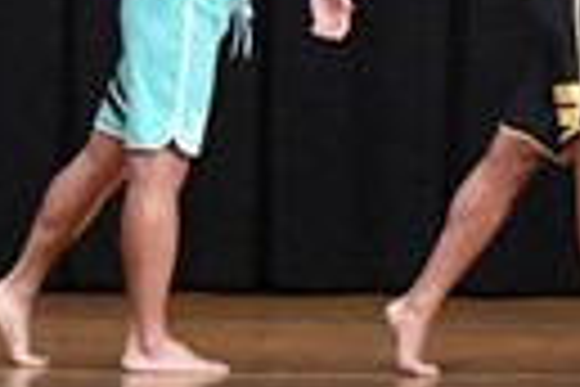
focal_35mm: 522
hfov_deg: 3.9
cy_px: 81
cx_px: 892
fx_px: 8409
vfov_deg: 2.6
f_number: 5.6
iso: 8000
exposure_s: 1/400
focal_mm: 58
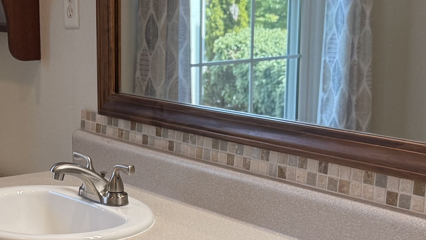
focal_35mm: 84
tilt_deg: -11.6
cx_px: 26
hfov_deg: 24.4
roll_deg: +1.5
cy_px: 173
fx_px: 949
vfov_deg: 14.4
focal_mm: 6.76
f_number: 1.78
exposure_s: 1/321
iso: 100
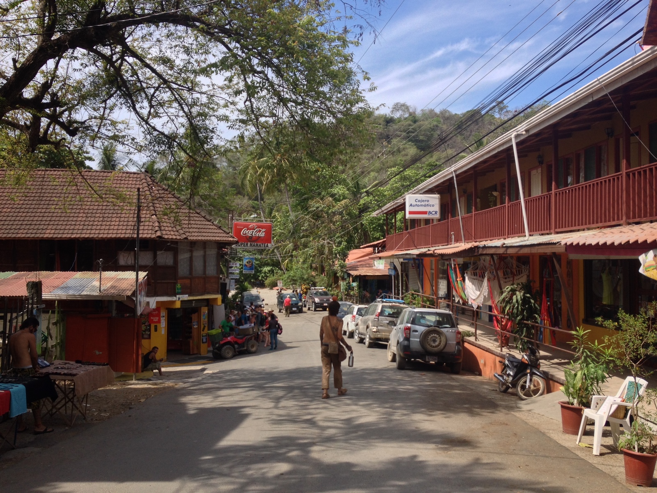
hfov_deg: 52.6
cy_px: 246
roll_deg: +0.2
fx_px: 664
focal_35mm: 35
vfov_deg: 40.7
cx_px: 328
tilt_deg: -1.5
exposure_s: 1/1104
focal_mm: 4.28
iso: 50
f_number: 2.4
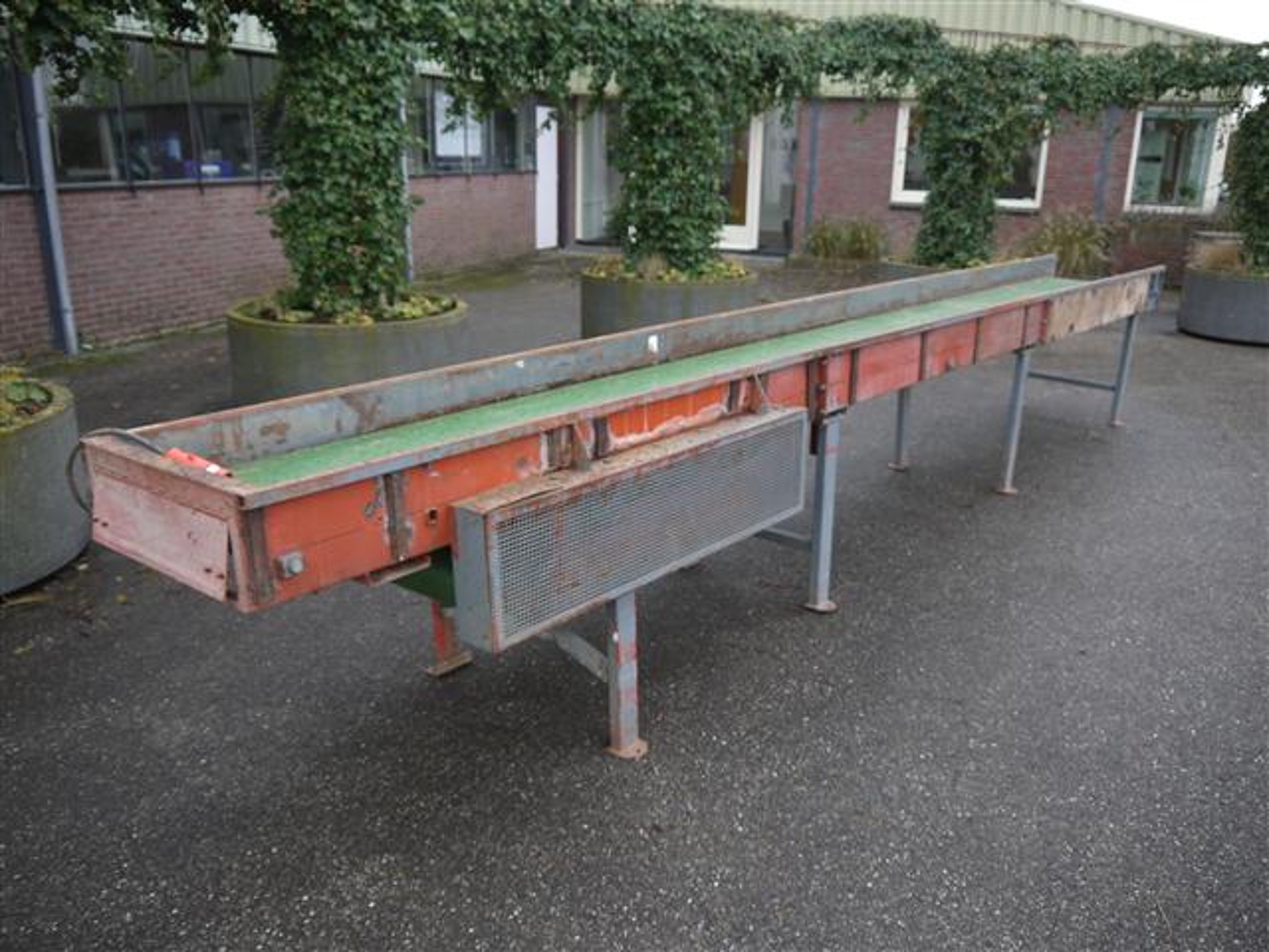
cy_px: 476
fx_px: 1026
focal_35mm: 28
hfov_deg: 63.4
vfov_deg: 49.7
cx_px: 634
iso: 125
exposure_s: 1/60
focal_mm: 14
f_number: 3.5
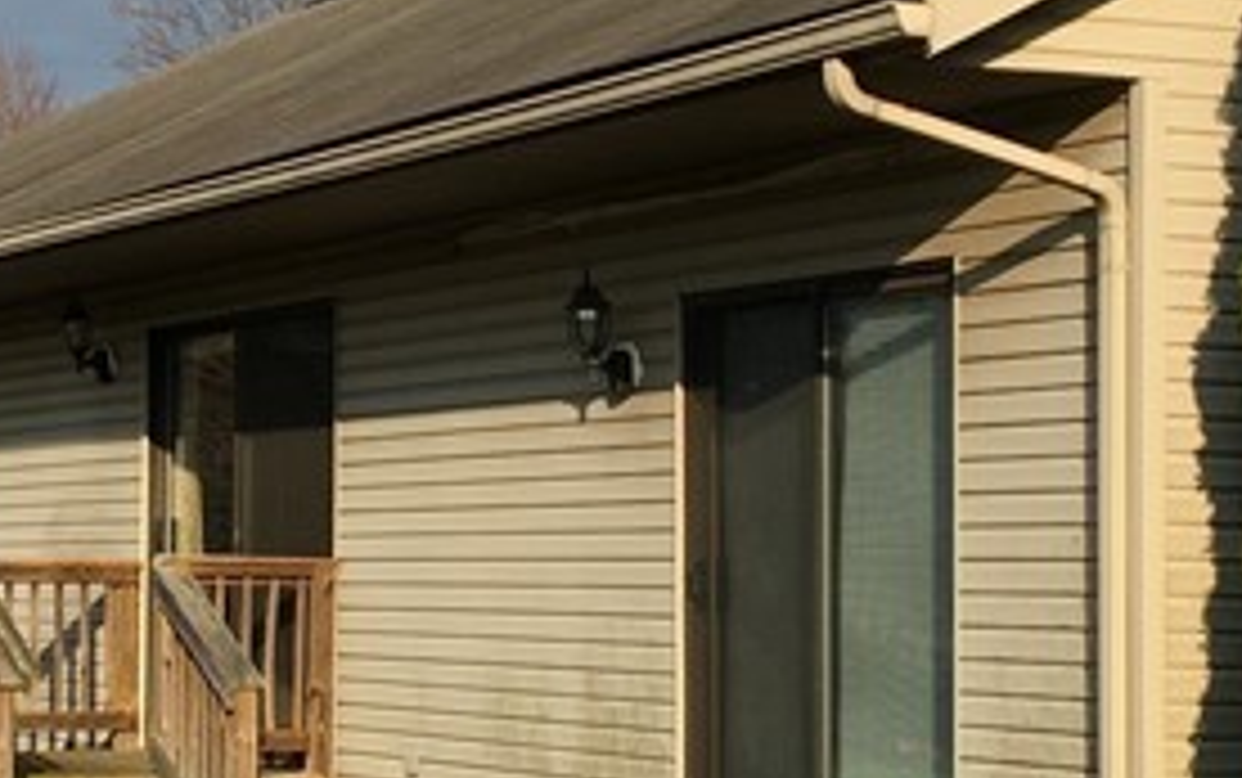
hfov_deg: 18.2
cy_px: 378
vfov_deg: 11.5
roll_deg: -1.6
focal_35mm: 114
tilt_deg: +4.2
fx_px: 3862
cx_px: 454
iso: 25
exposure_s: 1/1183
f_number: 2.2
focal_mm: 4.15
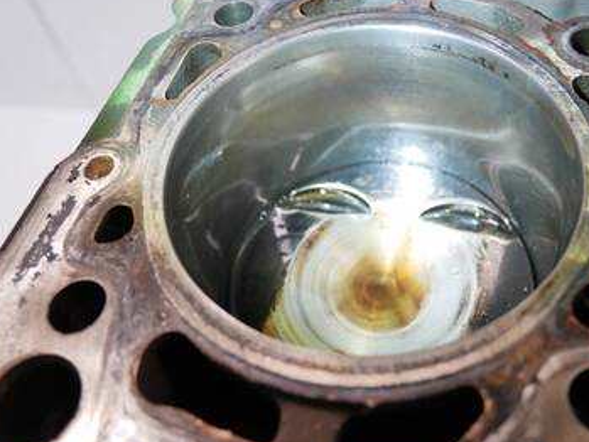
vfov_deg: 42.9
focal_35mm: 33
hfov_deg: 54.8
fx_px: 562
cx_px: 365
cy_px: 199
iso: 640
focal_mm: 12
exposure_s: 1/60
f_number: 3.5
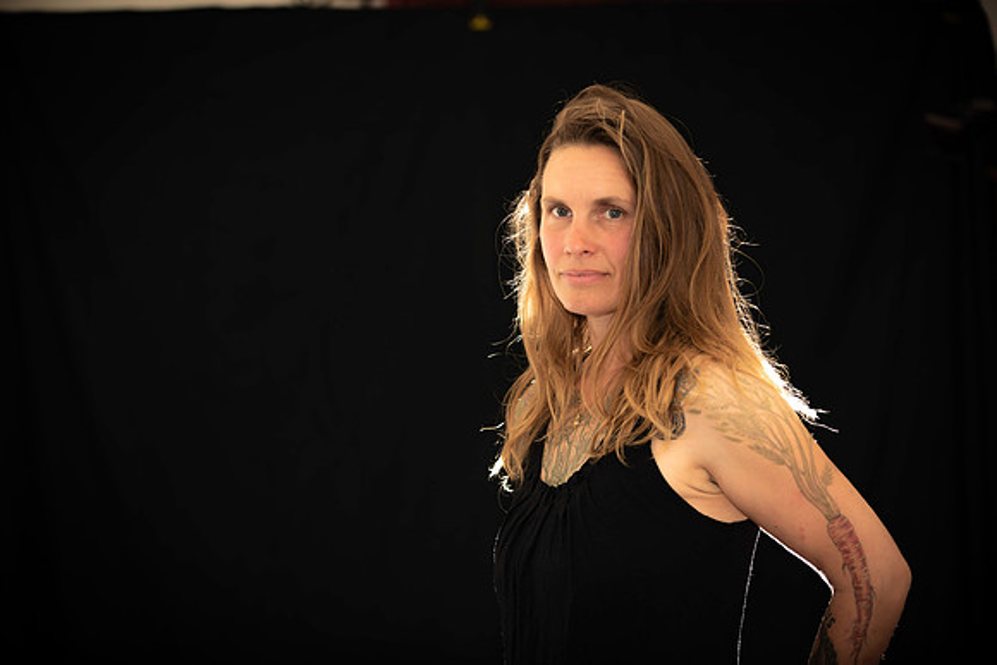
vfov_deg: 13.4
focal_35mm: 102
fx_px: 2825
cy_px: 332
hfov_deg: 20.0
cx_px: 498
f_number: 2.8
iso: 50
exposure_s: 1/30
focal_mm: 102
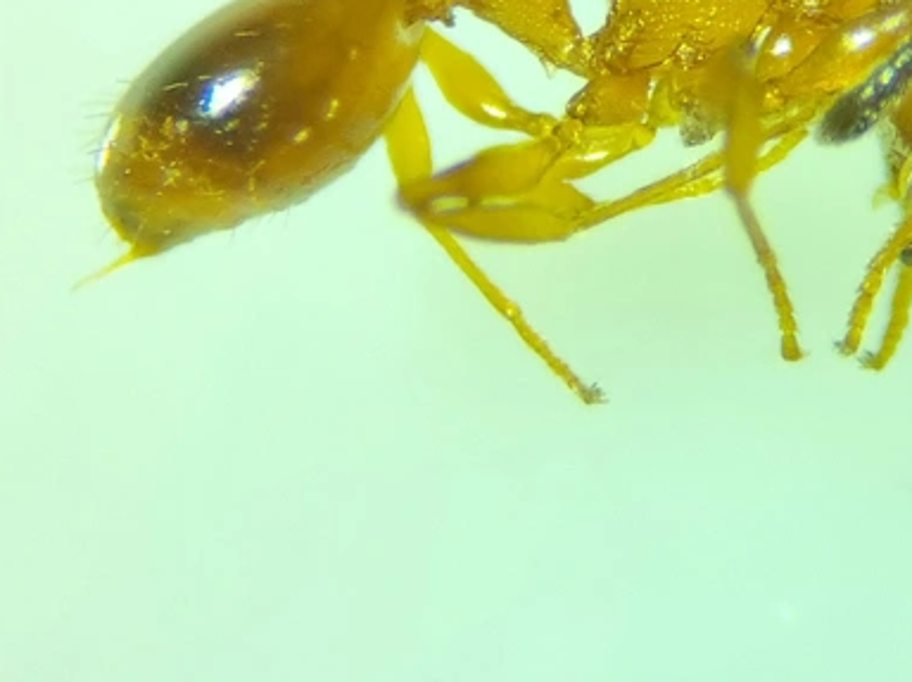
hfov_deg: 41.7
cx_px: 594
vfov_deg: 31.3
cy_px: 139
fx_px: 1184
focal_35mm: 45
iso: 32
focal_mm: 5.9
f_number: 2
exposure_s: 1/100
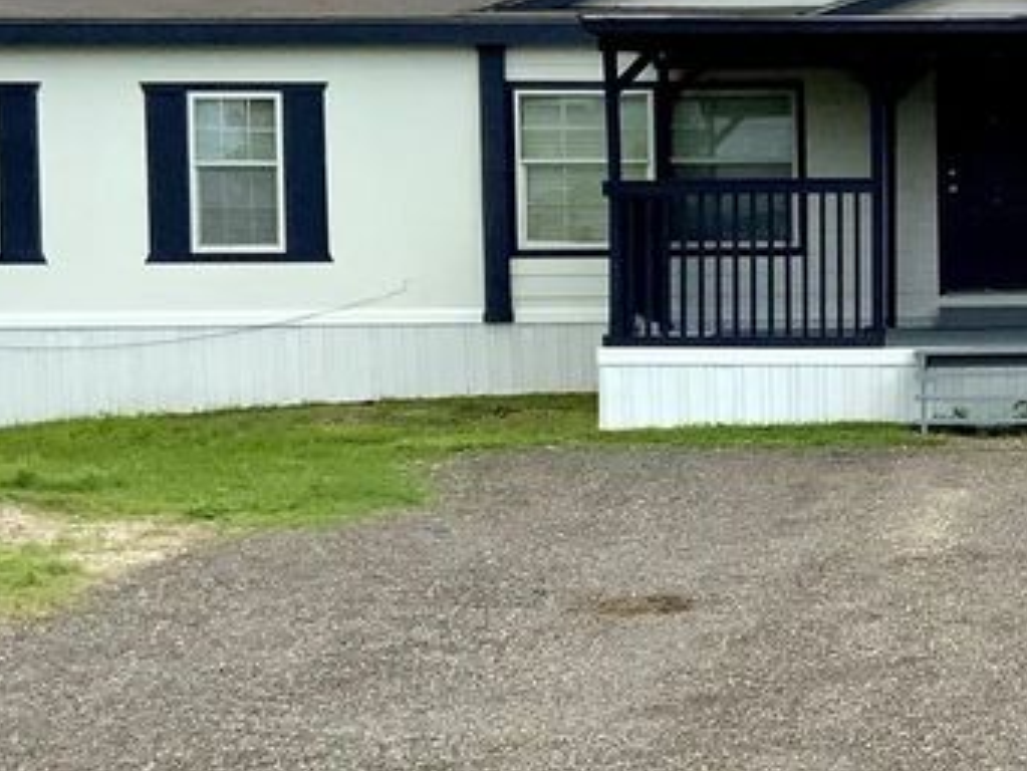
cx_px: 1081
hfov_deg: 21.5
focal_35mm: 87
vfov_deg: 17.0
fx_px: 2582
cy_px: 395
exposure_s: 1/2667
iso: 20
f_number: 1.8
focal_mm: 3
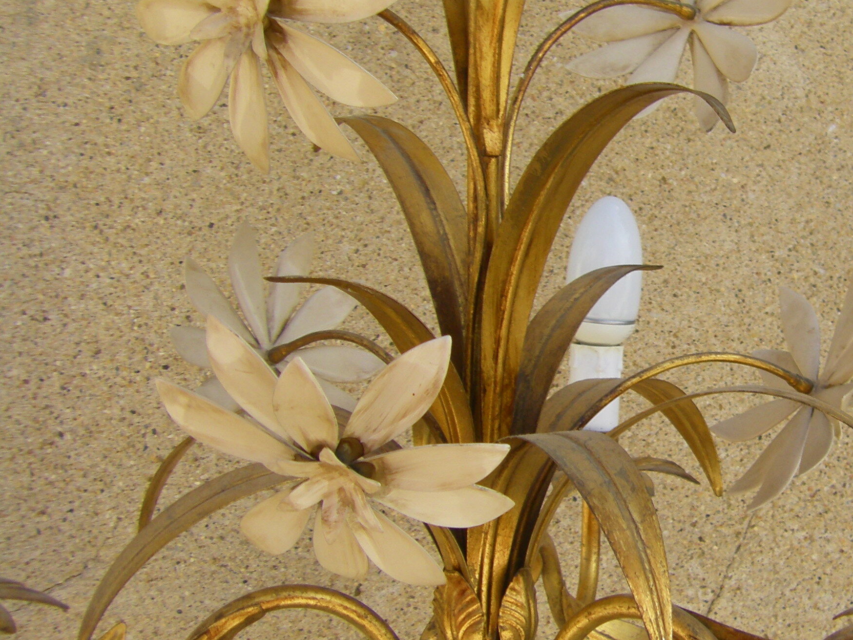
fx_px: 1749
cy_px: 304
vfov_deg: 20.7
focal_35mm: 71
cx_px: 796
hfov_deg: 26.3
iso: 64
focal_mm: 6.3
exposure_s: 1/100
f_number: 7
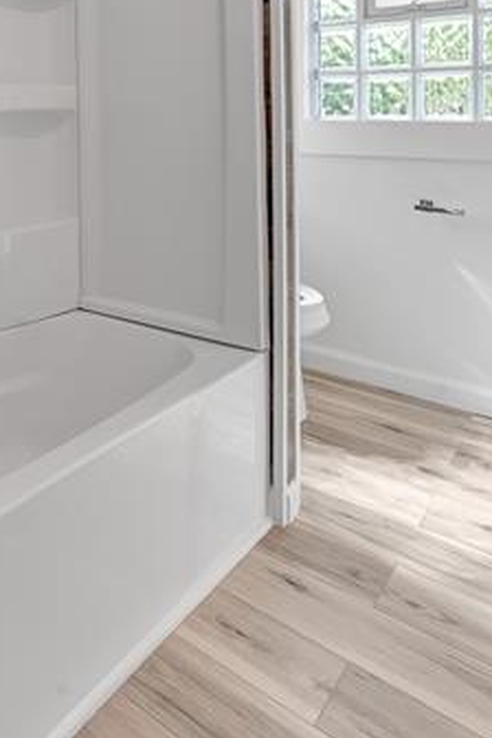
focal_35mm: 32
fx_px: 656
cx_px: 74
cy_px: 112
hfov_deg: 38.9
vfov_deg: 53.4
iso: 100
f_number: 9
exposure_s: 1/8
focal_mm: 14
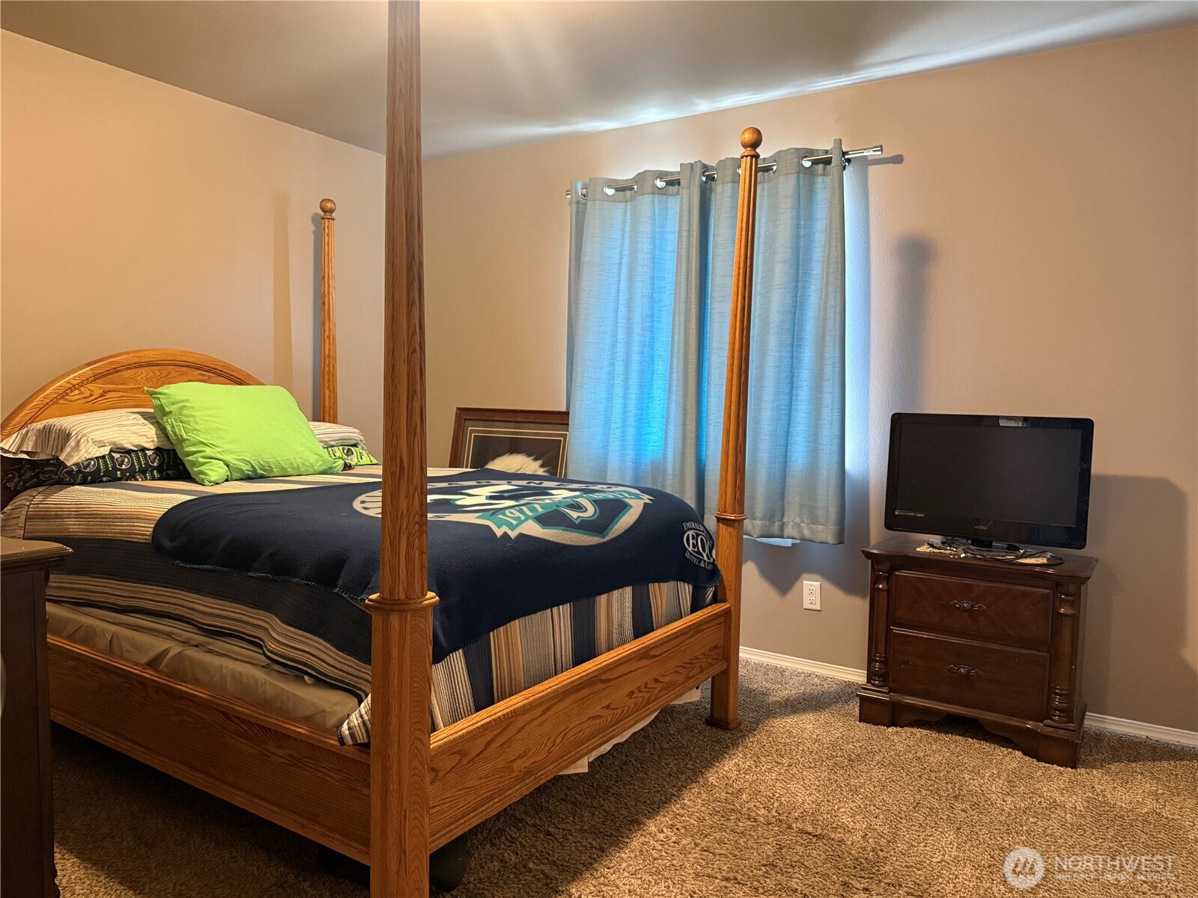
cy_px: 449
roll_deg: -1.1
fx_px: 831
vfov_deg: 56.8
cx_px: 599
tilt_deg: -3.0
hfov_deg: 71.6
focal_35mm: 24
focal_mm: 6.76
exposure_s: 1/60
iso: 800
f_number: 1.78
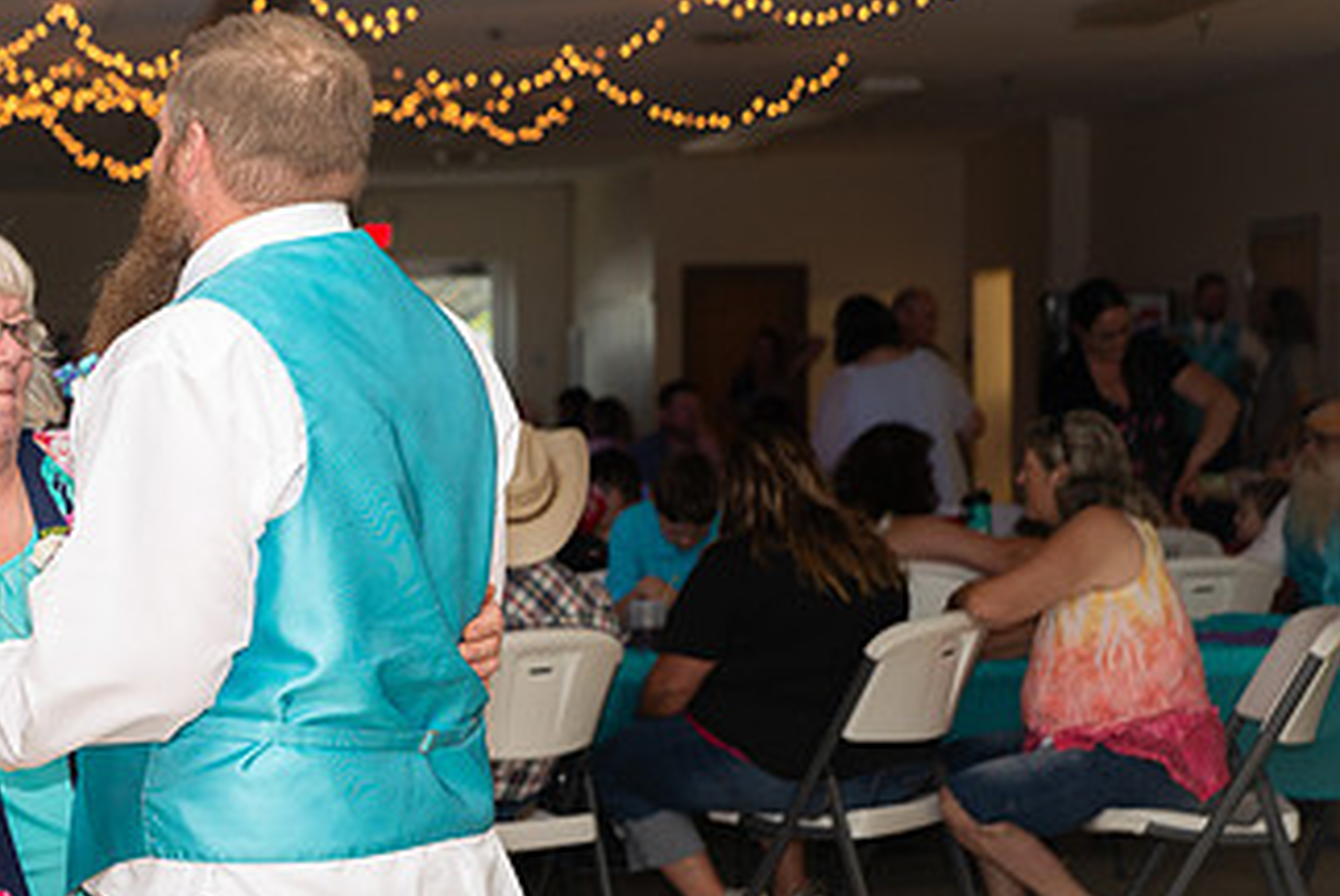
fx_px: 3353
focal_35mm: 90
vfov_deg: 15.2
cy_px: 550
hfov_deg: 22.1
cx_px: 170
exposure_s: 1/125
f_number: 3.5
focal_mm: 48
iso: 800
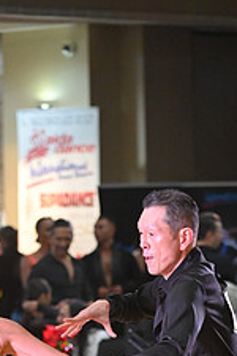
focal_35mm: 335
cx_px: 69
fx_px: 3308
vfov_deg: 6.1
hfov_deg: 4.1
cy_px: 453
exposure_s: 1/400
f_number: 4.5
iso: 3200
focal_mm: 130
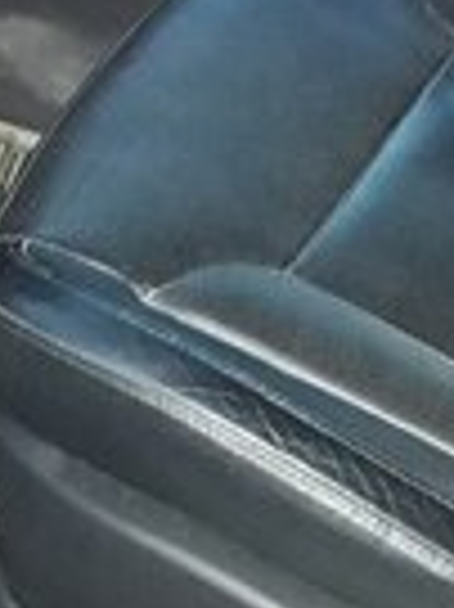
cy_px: -351
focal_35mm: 99
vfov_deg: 17.5
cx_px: 90
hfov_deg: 14.8
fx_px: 1734
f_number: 1.9
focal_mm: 3.6
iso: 400
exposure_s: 1/17
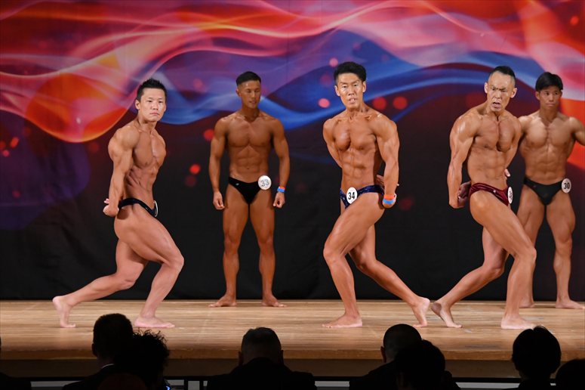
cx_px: 292
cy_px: 195
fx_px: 3281
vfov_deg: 6.8
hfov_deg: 10.2
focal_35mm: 202
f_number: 5.6
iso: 3200
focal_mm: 135
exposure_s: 1/400
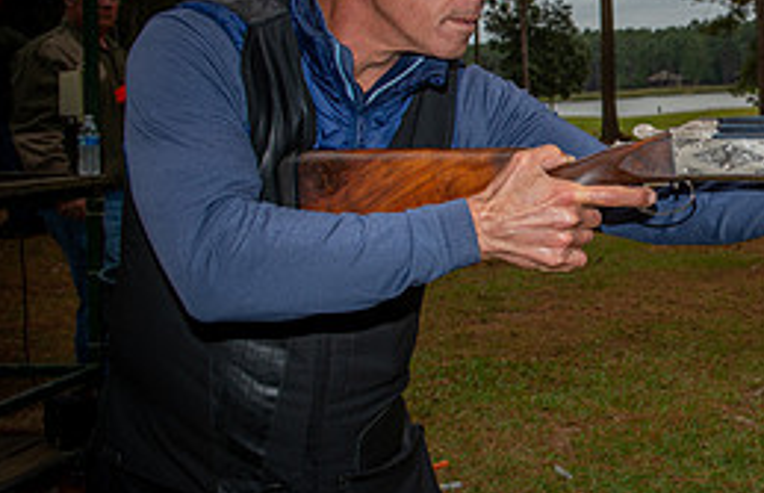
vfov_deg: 17.9
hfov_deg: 26.1
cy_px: 152
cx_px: 776
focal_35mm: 74
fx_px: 1555
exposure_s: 1/250
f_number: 6.3
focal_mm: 31
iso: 320
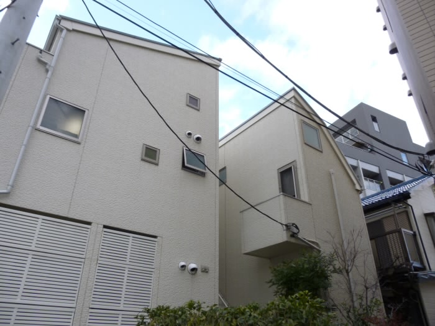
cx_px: 218
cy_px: 163
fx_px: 314
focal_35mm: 25
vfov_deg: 54.9
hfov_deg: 69.4
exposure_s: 1/200
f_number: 3.1
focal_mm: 4.5
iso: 100
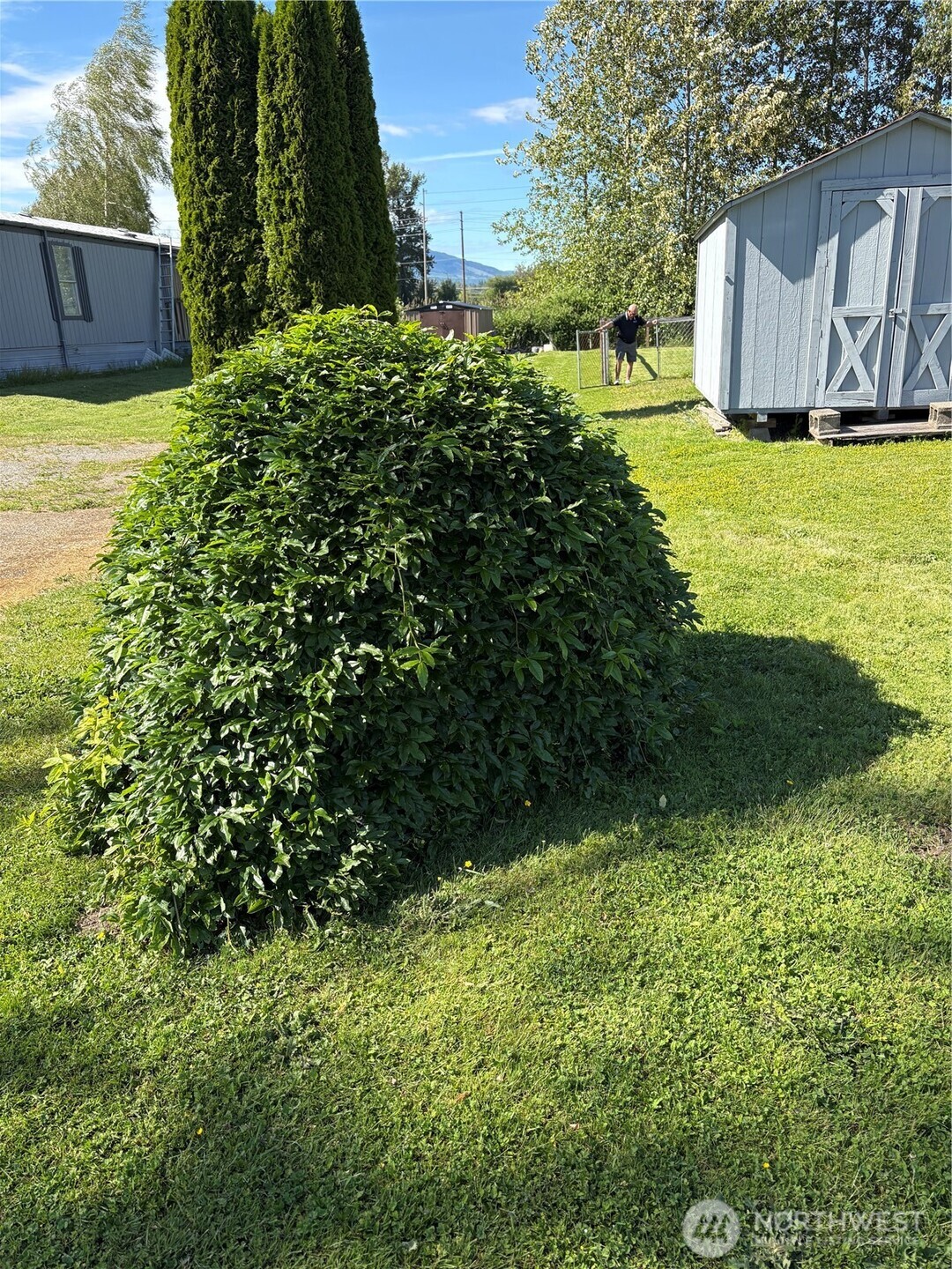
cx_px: 476
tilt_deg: -18.2
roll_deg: +1.6
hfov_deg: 53.1
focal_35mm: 26
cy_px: 634
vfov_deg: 67.3
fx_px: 953
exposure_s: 1/1175
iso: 64
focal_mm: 5.96
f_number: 1.6
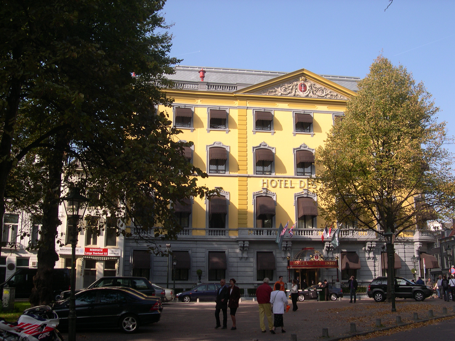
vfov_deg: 37.7
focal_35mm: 38
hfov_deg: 49.0
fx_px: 499
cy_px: 170
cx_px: 228
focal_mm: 8
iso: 100
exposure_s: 1/105
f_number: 7.6
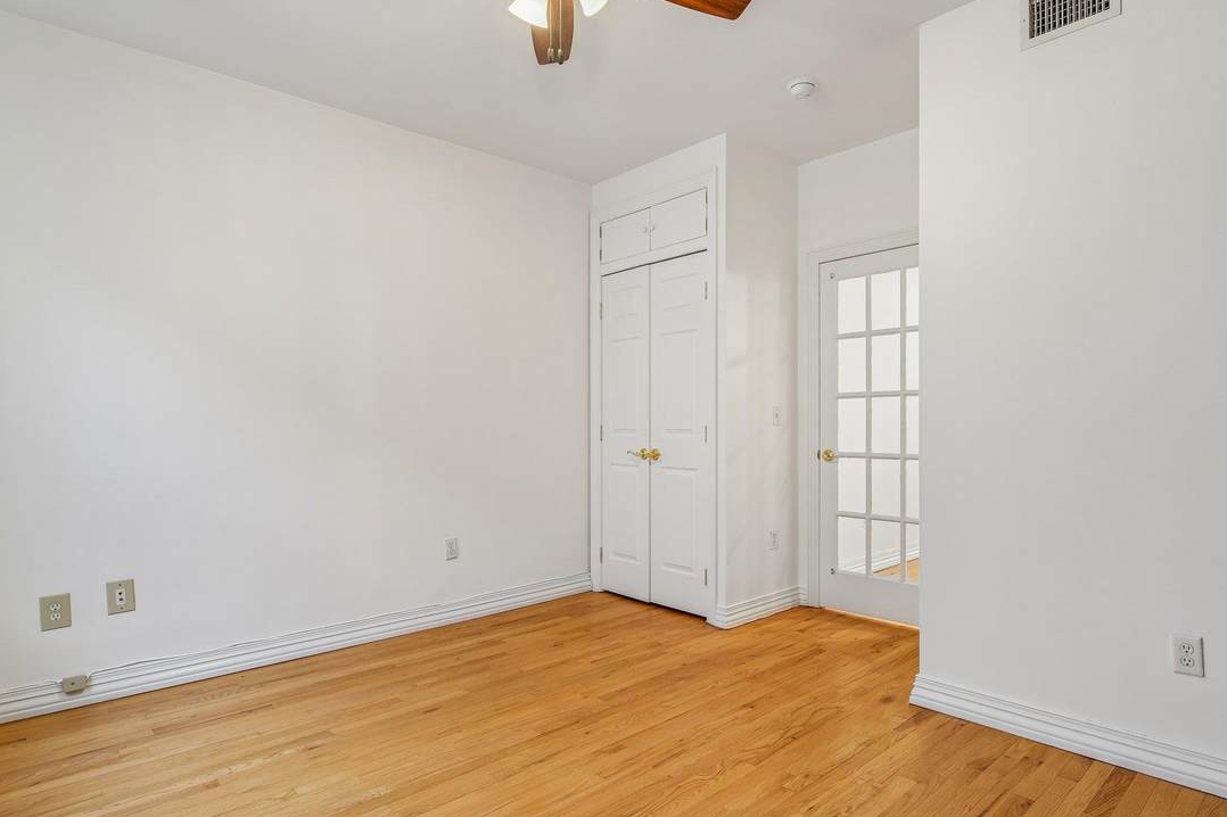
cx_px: 654
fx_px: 647
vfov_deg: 64.5
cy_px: 432
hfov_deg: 86.8
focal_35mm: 19
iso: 400
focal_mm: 16
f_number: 8
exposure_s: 1/5
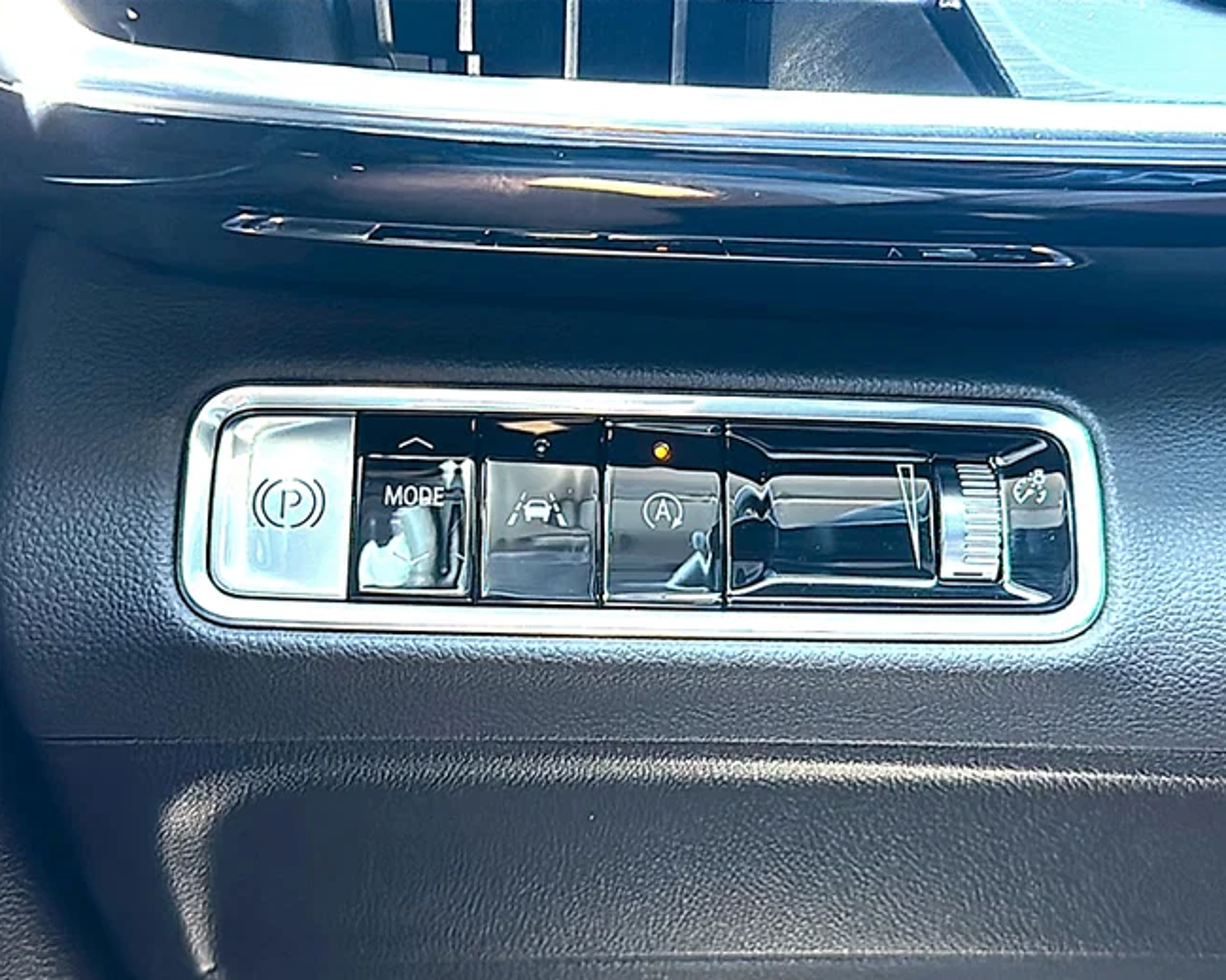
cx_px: 657
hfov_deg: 45.8
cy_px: 494
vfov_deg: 37.3
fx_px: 1451
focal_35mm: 40
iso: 320
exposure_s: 1/100
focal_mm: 6.86
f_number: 1.78
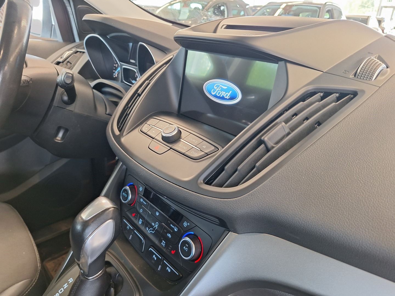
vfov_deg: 58.9
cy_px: 148
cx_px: 198
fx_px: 262
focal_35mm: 23
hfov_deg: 73.9
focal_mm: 5.54
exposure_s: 1/33
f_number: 1.8
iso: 200
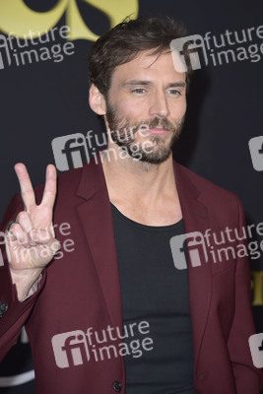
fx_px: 1642
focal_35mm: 150
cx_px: 132
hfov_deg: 9.2
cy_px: 197
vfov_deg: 13.7
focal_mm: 150
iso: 400
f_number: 6.3
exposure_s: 1/250
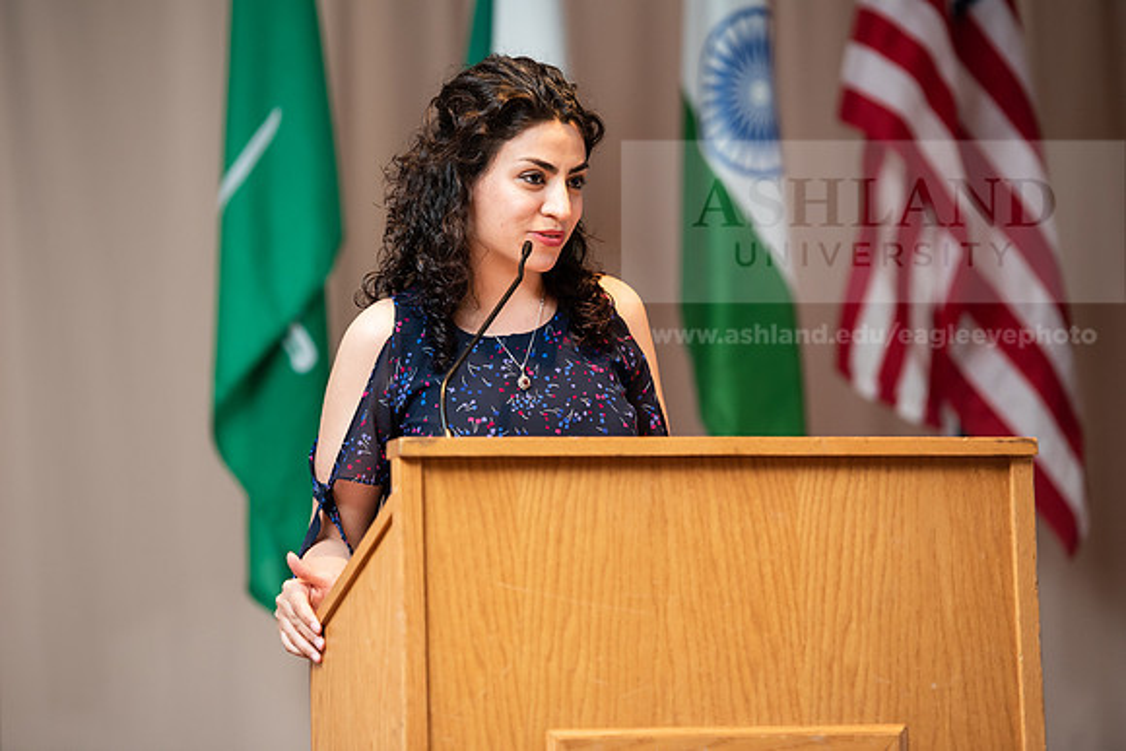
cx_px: 563
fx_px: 5005
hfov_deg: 12.8
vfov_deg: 8.6
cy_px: 376
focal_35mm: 160
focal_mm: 160
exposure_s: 1/200
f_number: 3.5
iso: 1600
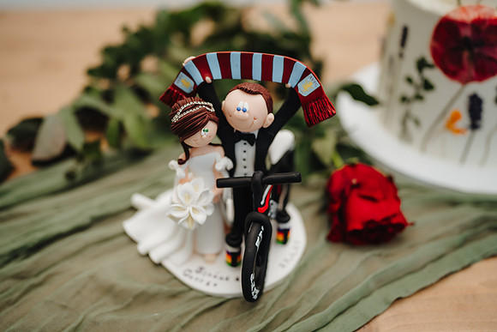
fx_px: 483
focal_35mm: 35
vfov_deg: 37.9
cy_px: 166
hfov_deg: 54.4
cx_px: 248
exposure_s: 1/200
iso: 100
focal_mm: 35
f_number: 1.4
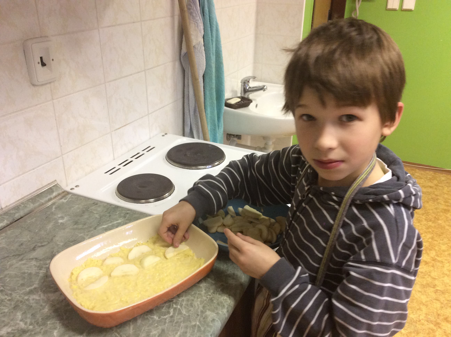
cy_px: 168
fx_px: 416
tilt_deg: -25.1
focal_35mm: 32
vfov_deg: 44.1
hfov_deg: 56.9
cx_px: 226
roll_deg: -2.0
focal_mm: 3.3
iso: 125
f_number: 2.4
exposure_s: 1/25
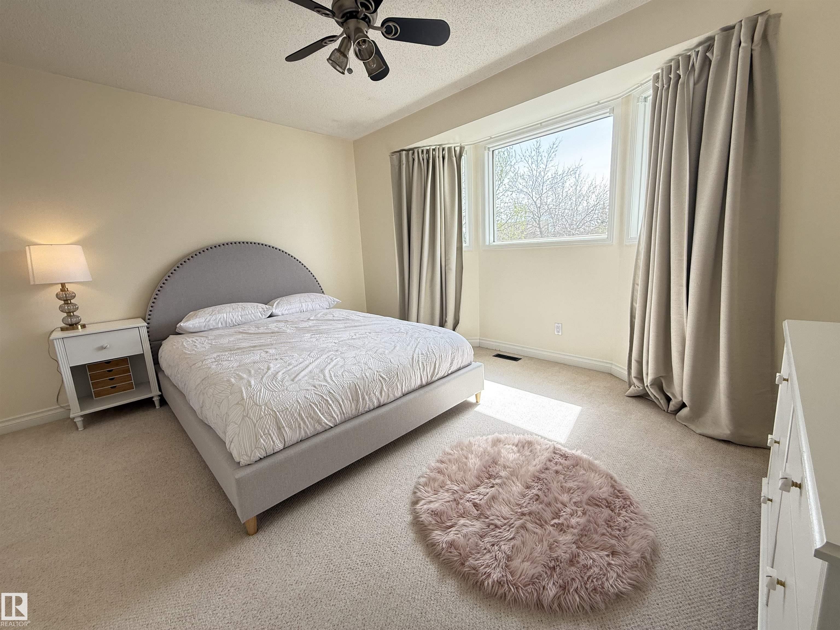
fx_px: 340
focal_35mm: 14
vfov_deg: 85.7
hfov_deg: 102.1
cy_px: 315
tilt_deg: -11.4
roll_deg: +2.0
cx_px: 420
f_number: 2.2
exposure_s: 1/161
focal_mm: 2.22
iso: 64
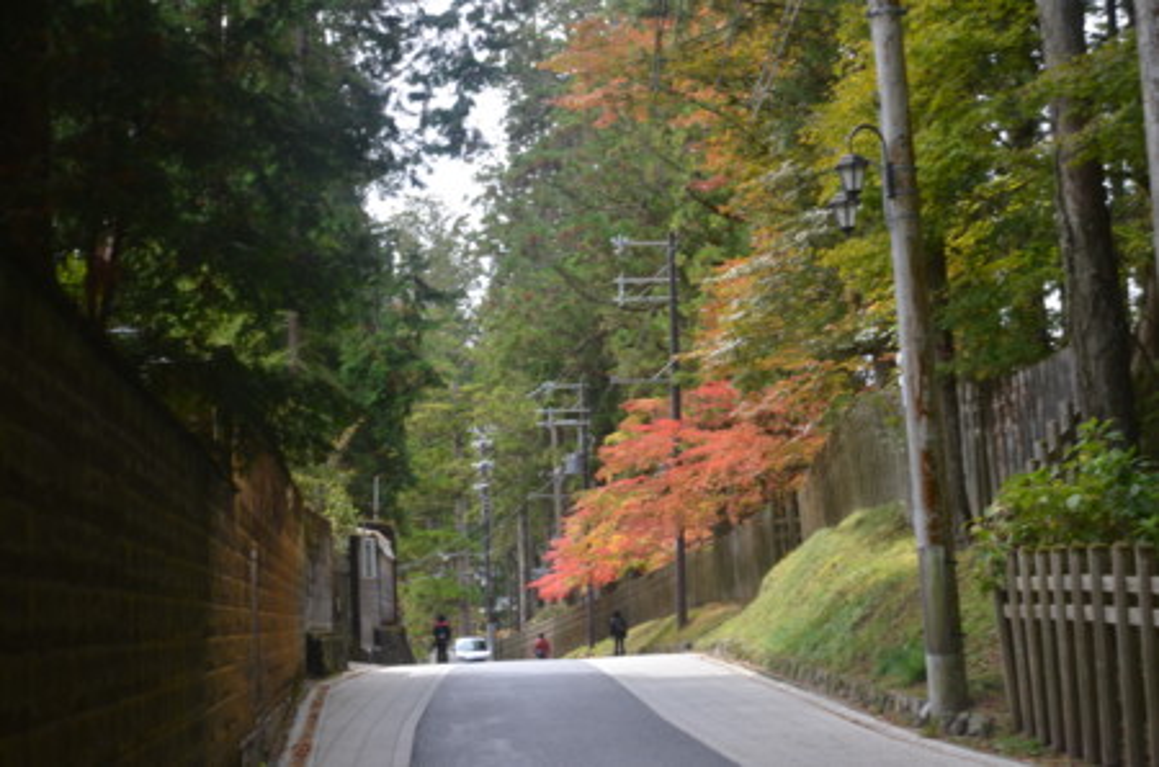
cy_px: 384
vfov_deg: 22.5
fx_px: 1928
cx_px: 580
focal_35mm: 60
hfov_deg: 33.5
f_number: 5.6
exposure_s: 1/125
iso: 200
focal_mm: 40
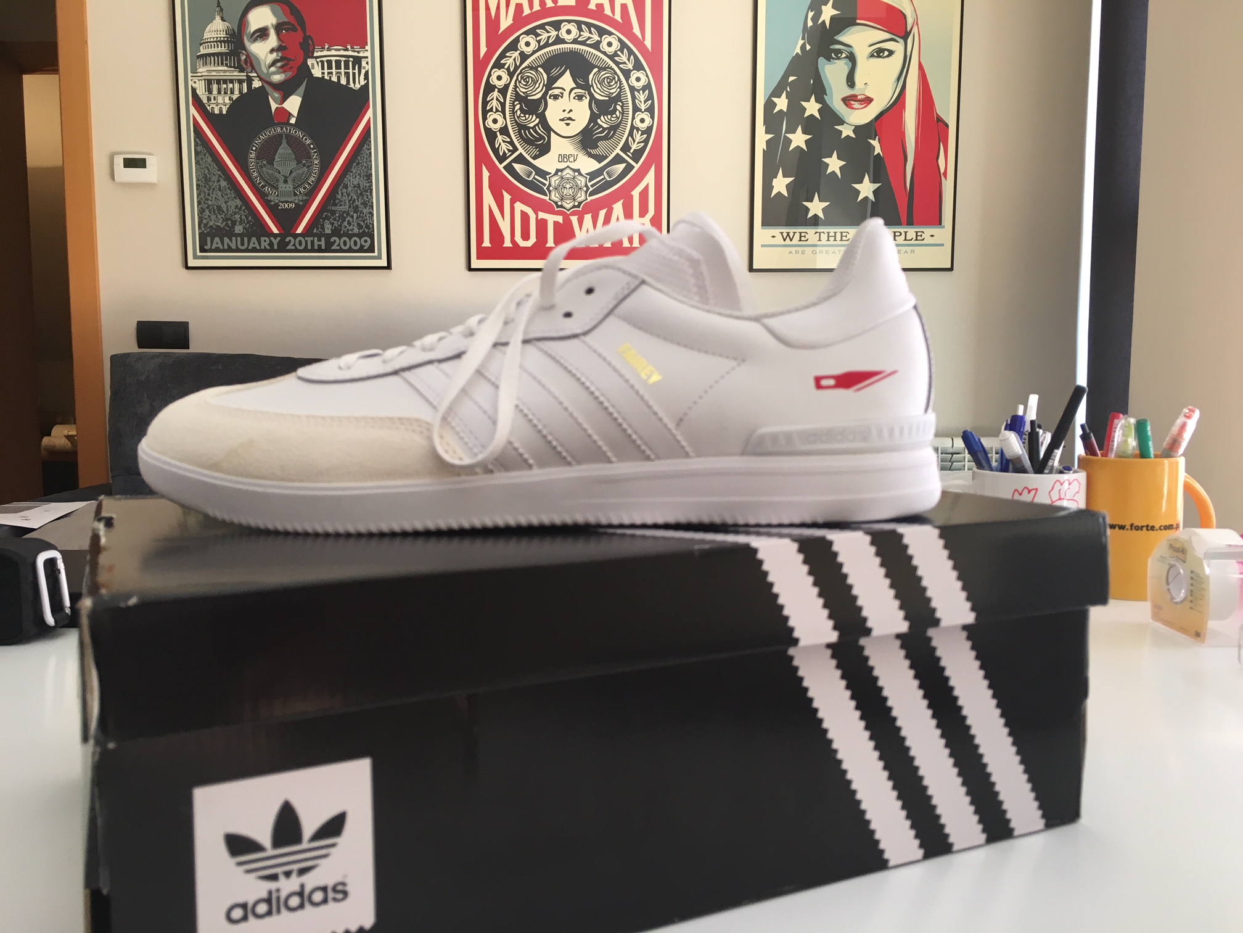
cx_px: 622
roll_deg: -0.3
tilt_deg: -5.0
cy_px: 466
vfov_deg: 48.2
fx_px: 1041
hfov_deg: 61.7
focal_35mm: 29
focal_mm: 4.15
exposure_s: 1/33
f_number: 2.2
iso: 80
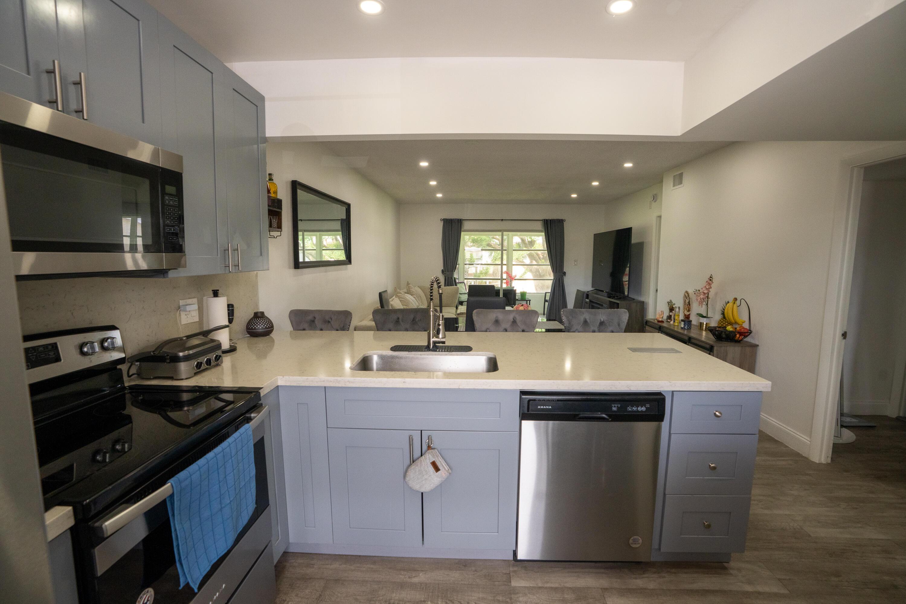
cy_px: 302
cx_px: 453
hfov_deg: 96.7
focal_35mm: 16
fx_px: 403
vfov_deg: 73.7
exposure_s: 1/125
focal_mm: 16
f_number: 7.1
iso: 1600
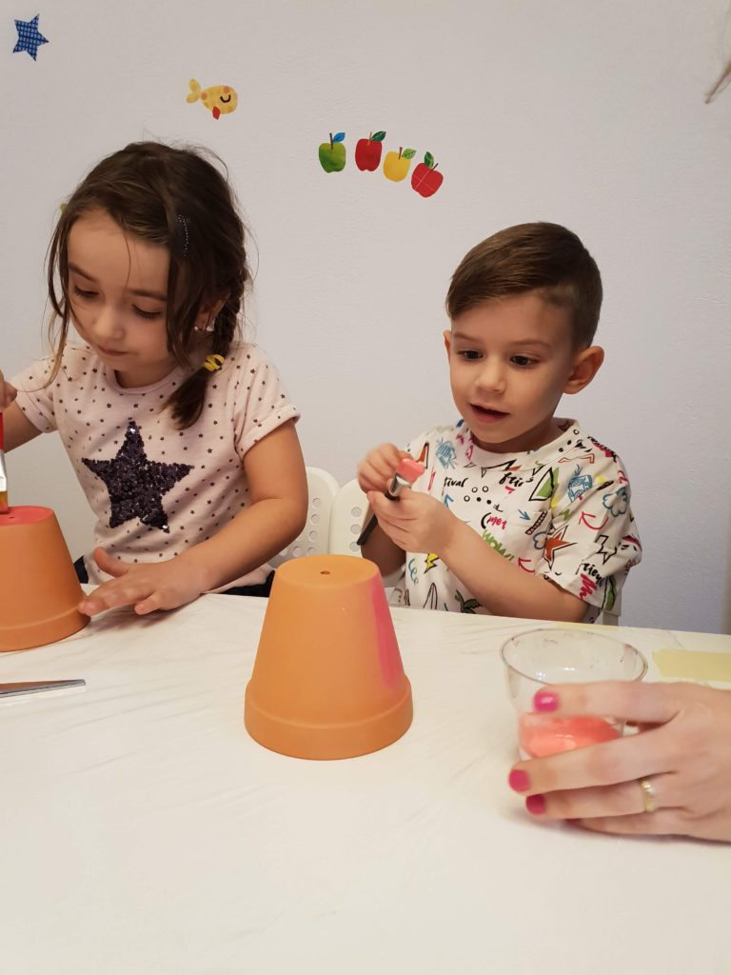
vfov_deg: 67.3
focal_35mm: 26
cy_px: 488
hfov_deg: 53.1
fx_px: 732
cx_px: 366
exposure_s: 1/50
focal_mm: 4.3
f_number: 2.4
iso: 320
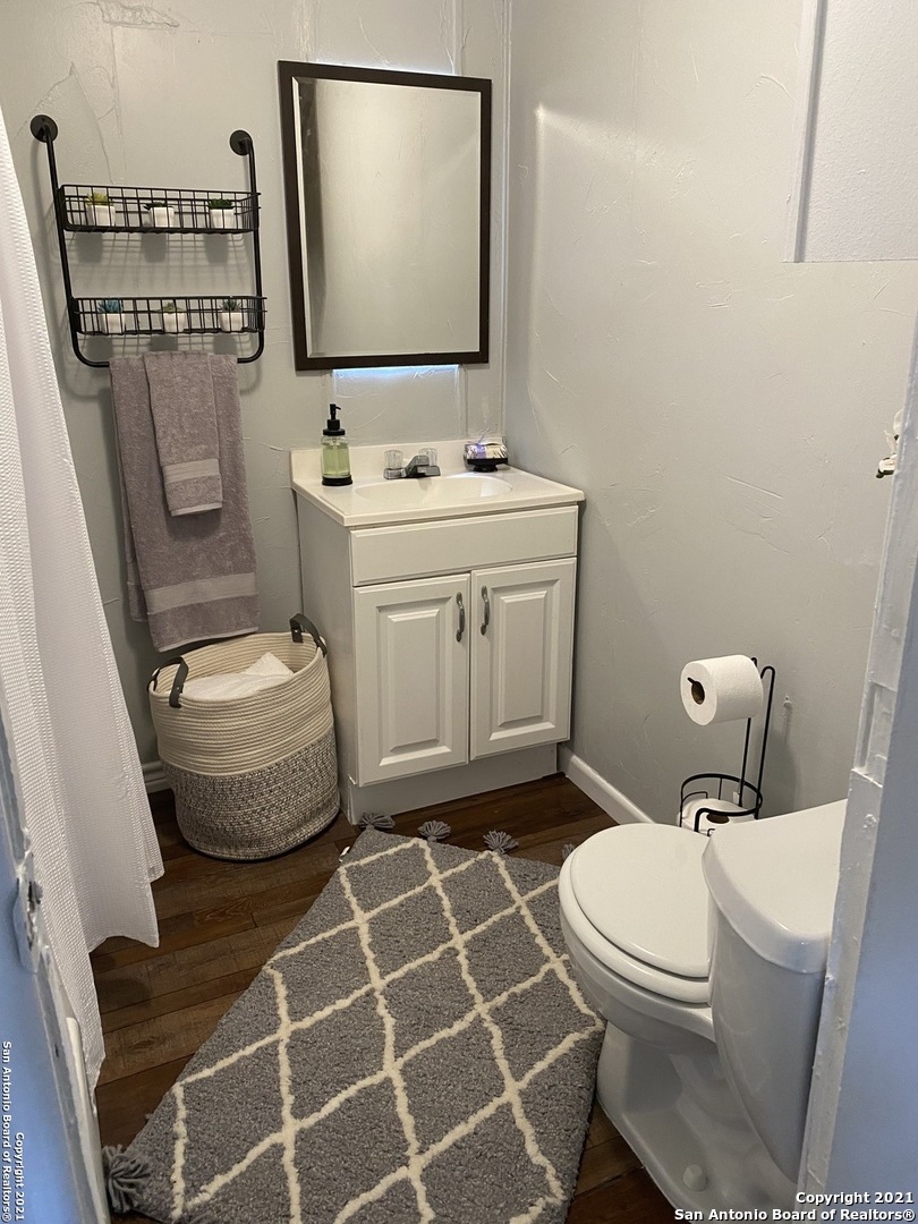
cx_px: 459
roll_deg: -0.1
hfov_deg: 53.1
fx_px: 919
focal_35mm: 26
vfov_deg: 67.3
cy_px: 612
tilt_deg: -18.5
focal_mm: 4.25
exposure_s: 1/60
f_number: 1.8
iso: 160
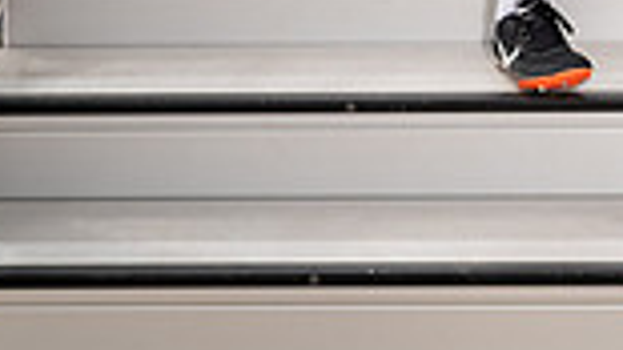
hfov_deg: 15.5
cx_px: 575
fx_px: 2262
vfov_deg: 8.2
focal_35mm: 137
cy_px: -471
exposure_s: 1/1600
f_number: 4
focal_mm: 45
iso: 250
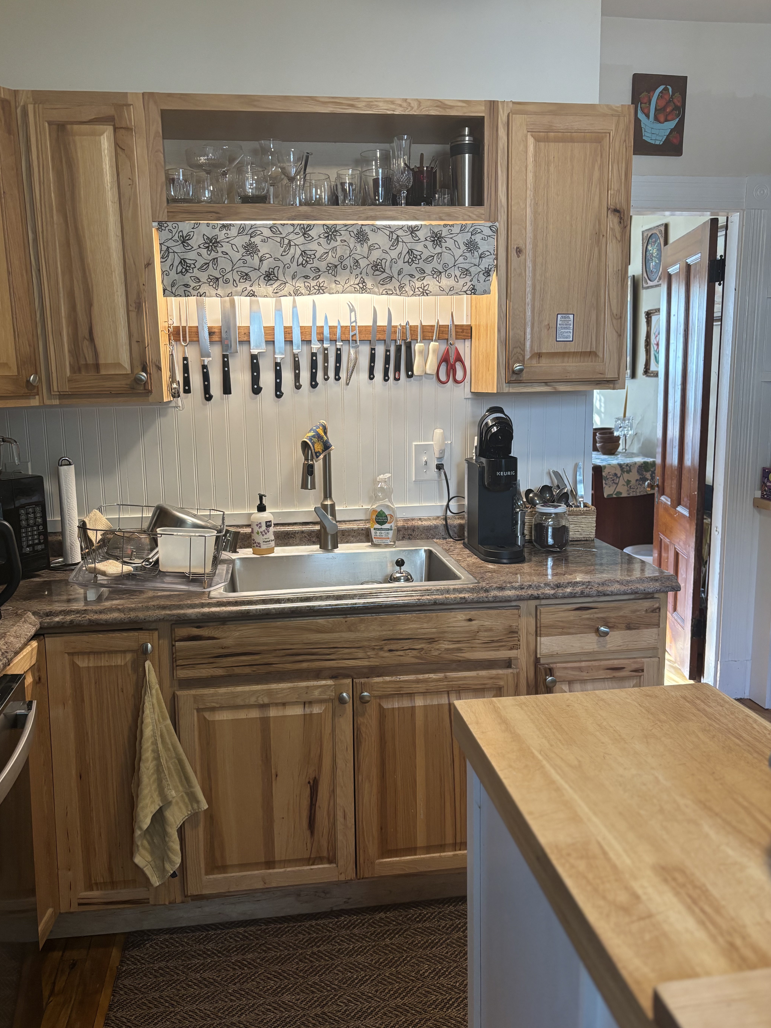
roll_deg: +0.2
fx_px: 802
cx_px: 375
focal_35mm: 27
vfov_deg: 65.3
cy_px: 516
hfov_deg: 51.3
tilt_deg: -9.7
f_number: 1.6
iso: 200
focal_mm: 5.96
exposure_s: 1/60
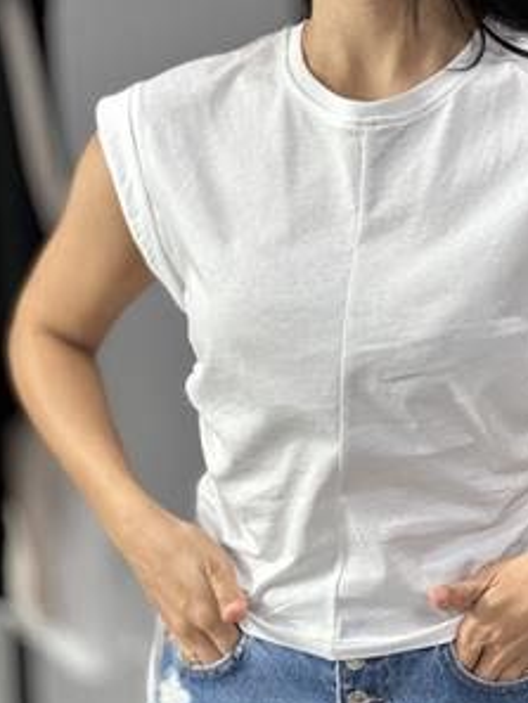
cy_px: 392
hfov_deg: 13.8
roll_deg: +1.0
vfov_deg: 18.4
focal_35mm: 107
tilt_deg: -14.9
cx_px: 339
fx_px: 2175
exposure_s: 1/50
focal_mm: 9
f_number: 2.8
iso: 125
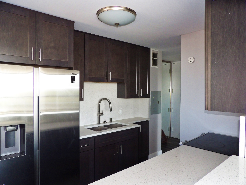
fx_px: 171
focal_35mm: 24
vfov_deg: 56.8
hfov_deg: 71.6
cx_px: 123
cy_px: 92
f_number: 3.2
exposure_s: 1/32
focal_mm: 4.3
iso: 200
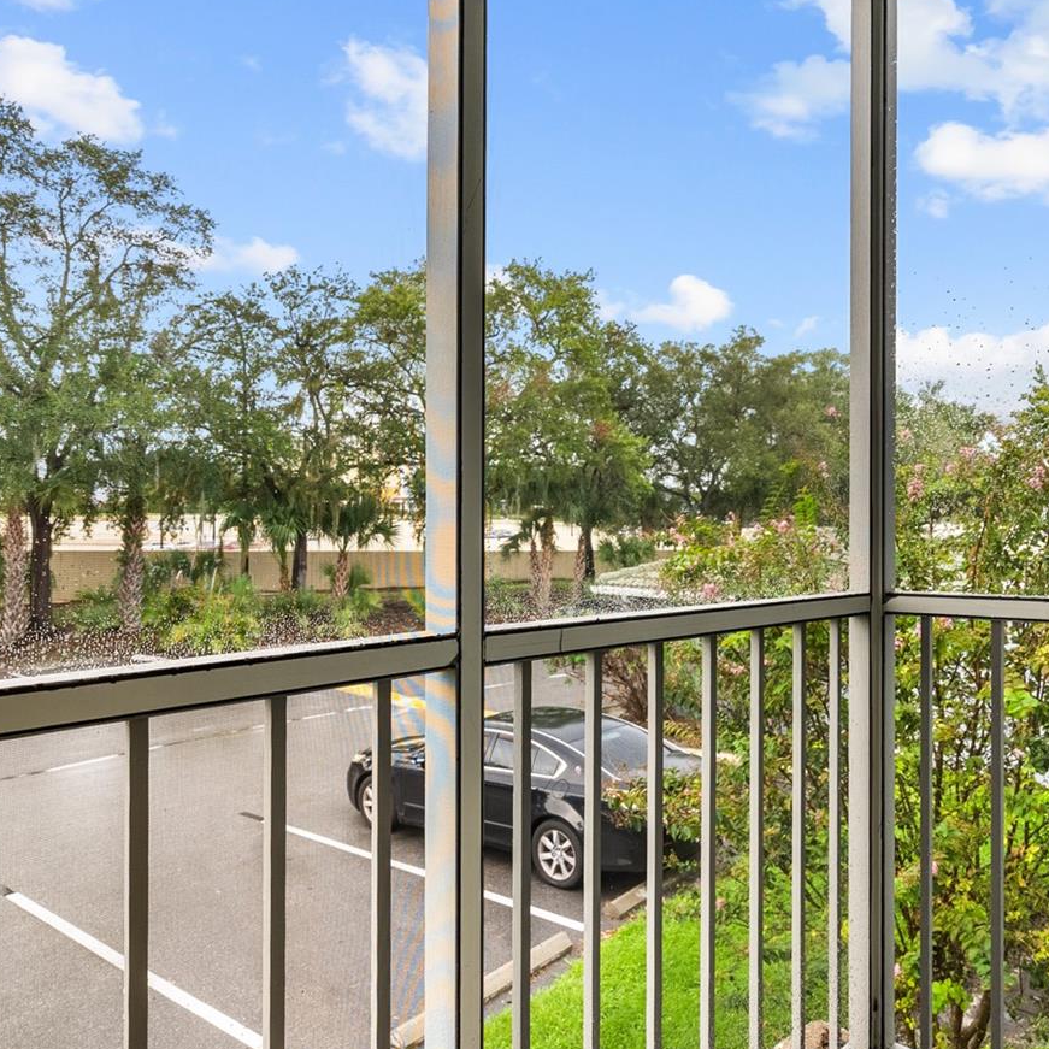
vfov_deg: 62.9
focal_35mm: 25
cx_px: 561
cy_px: 495
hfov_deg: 62.9
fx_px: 857
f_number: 8
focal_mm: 16
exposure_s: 1/50
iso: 125
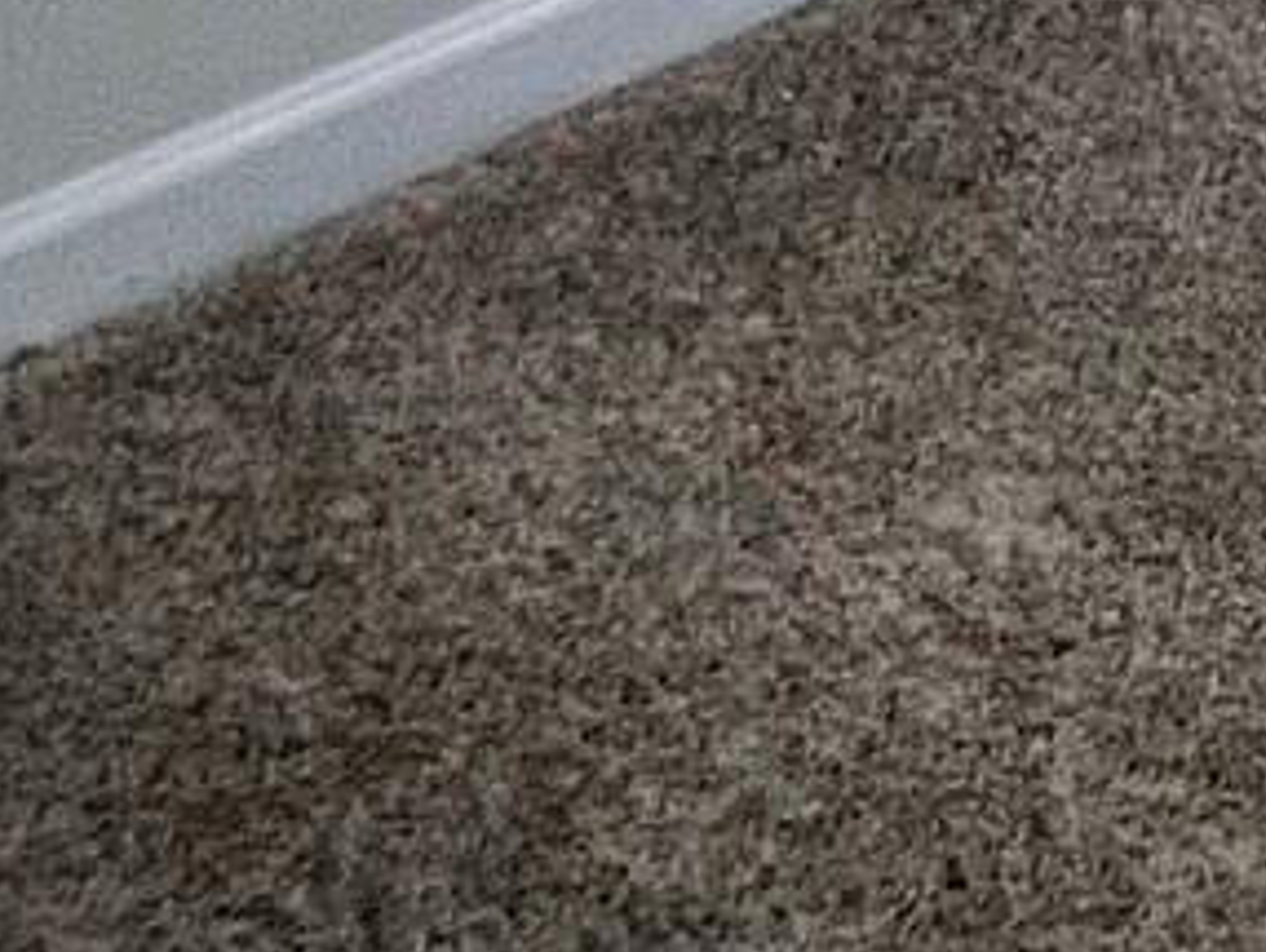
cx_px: 3780
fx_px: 3404
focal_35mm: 93
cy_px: -2227
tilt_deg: -2.8
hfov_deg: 11.5
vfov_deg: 9.8
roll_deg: -1.3
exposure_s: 1/120
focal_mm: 1.57
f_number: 1.8
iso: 100
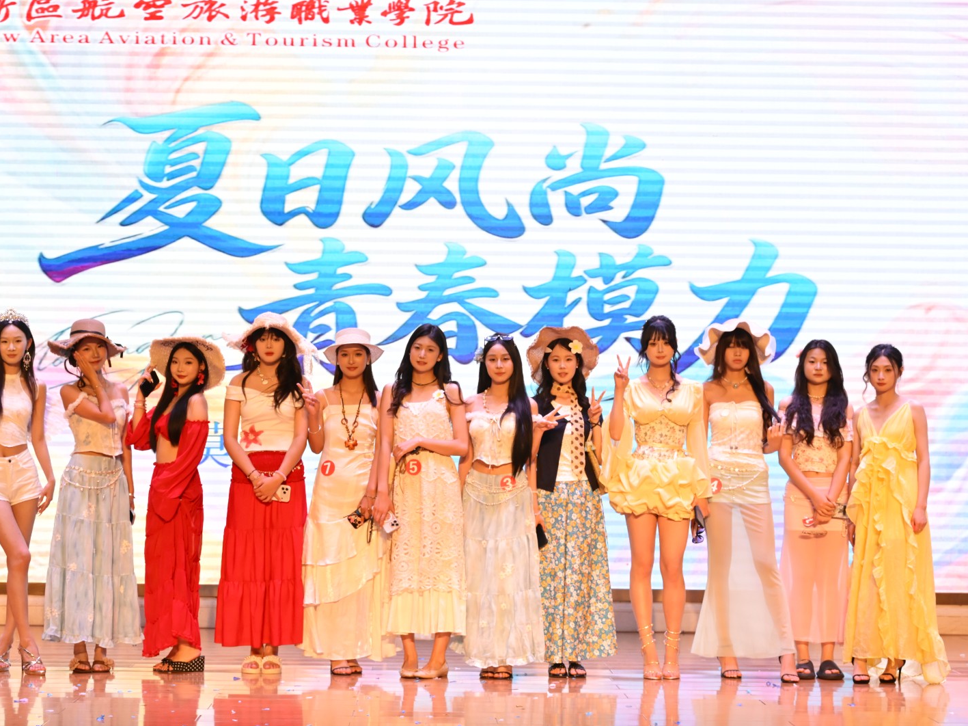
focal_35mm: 76
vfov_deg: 19.4
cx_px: 457
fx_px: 2125
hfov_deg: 25.7
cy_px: 364
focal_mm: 70
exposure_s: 1/250
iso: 2500
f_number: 8
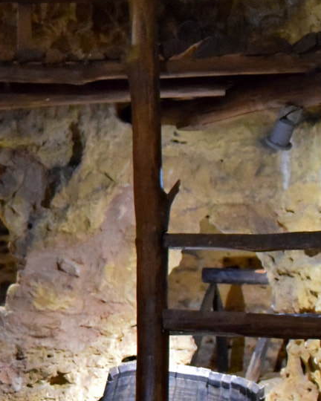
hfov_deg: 15.9
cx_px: -113
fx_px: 1078
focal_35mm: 91
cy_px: 242
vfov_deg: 21.1
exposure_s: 1/30
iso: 6400
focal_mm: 17
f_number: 2.8
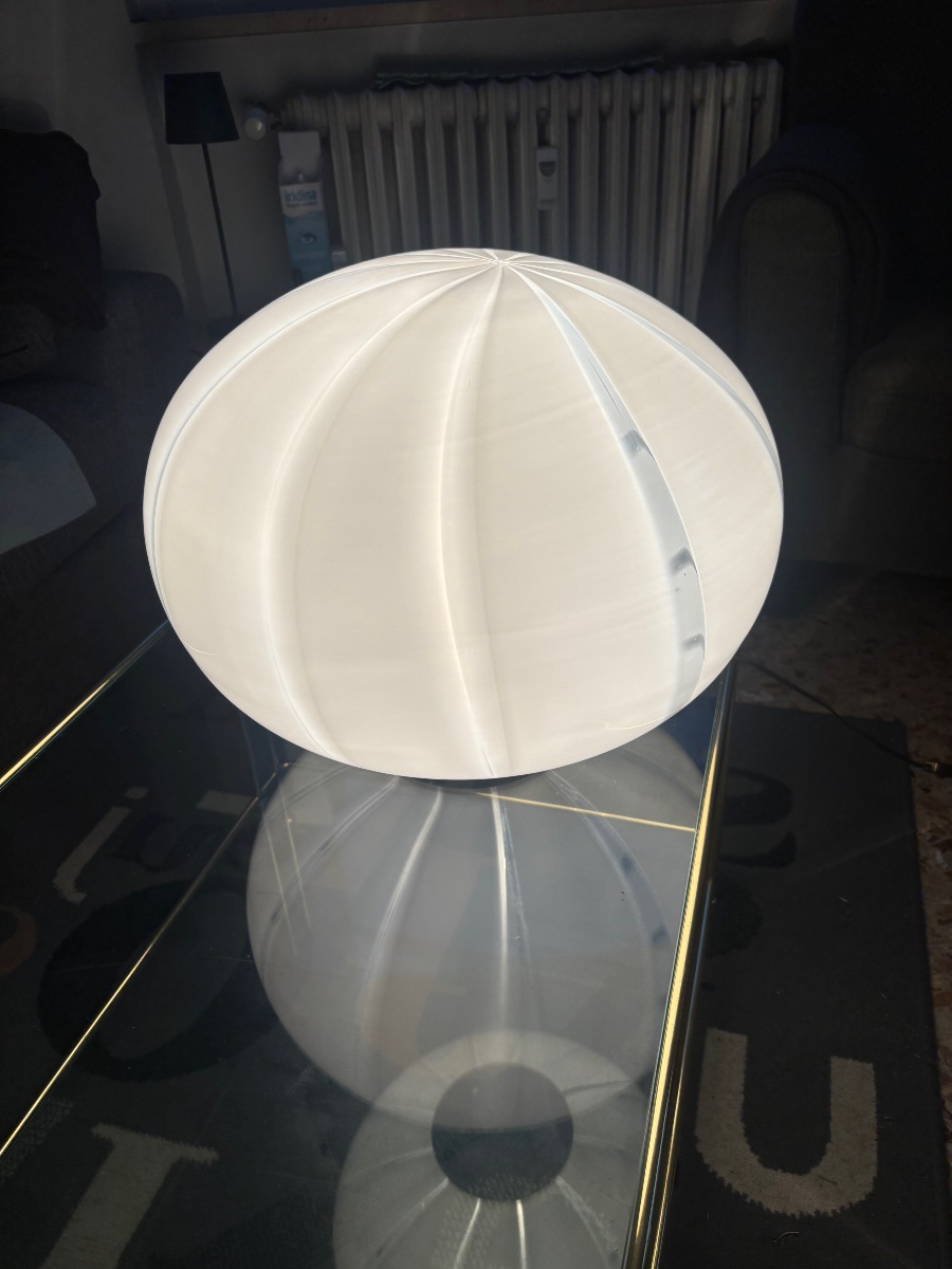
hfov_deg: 53.1
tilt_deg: -32.7
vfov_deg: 67.3
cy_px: 634
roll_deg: +3.6
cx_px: 476
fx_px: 953
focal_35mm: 26
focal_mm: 5.96
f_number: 1.6
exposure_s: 1/175
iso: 40
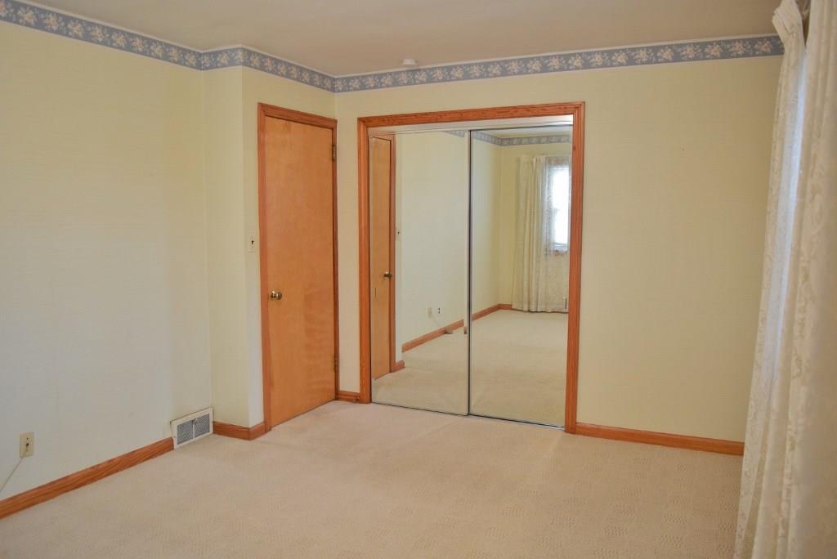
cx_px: 418
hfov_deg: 67.4
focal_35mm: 27
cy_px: 280
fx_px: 628
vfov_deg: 48.0
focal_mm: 18
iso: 2500
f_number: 3.5
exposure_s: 1/60
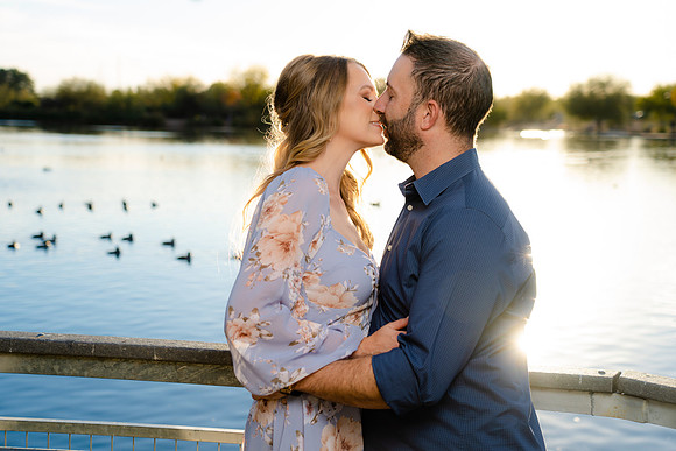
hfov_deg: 35.0
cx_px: 338
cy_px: 226
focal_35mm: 57
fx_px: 1071
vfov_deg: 23.8
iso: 50
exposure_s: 1/250
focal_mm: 57
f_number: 4
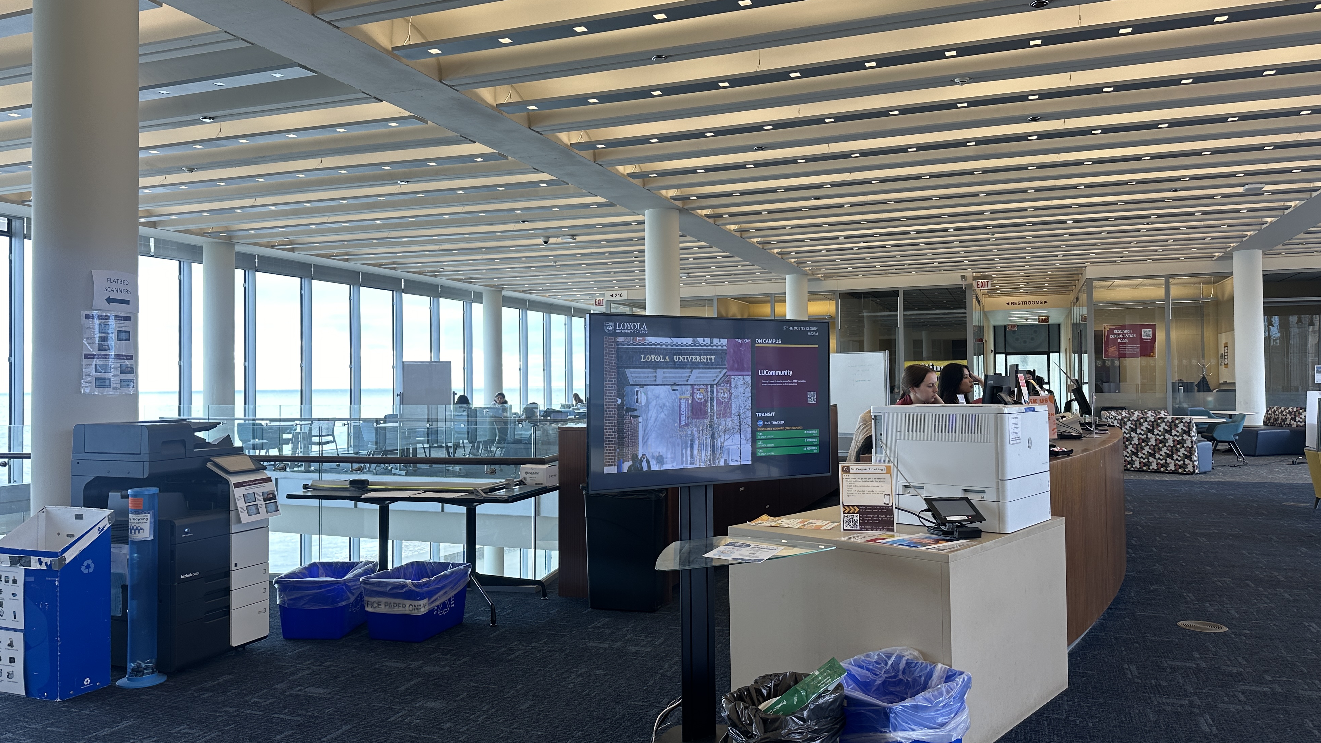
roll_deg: +0.5
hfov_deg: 69.9
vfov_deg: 42.9
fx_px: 946
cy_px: 359
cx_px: 664
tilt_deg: +1.2
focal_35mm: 27
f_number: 1.78
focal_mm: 6.86
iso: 80
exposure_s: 1/150
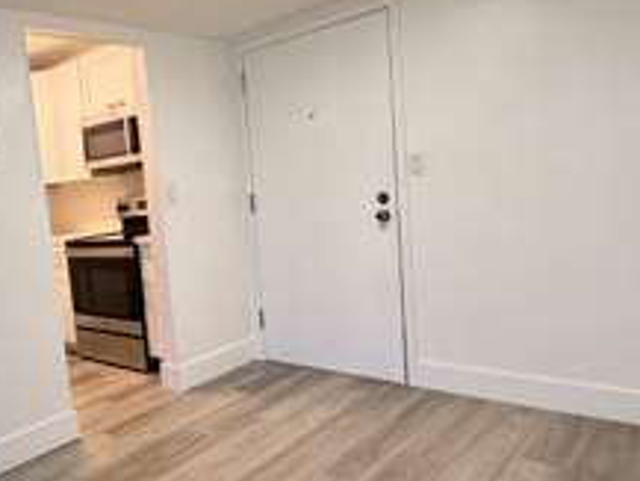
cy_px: 257
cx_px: 124
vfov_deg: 45.5
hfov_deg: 54.2
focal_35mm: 31
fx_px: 573
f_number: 2.2
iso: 160
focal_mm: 2.22
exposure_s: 1/120
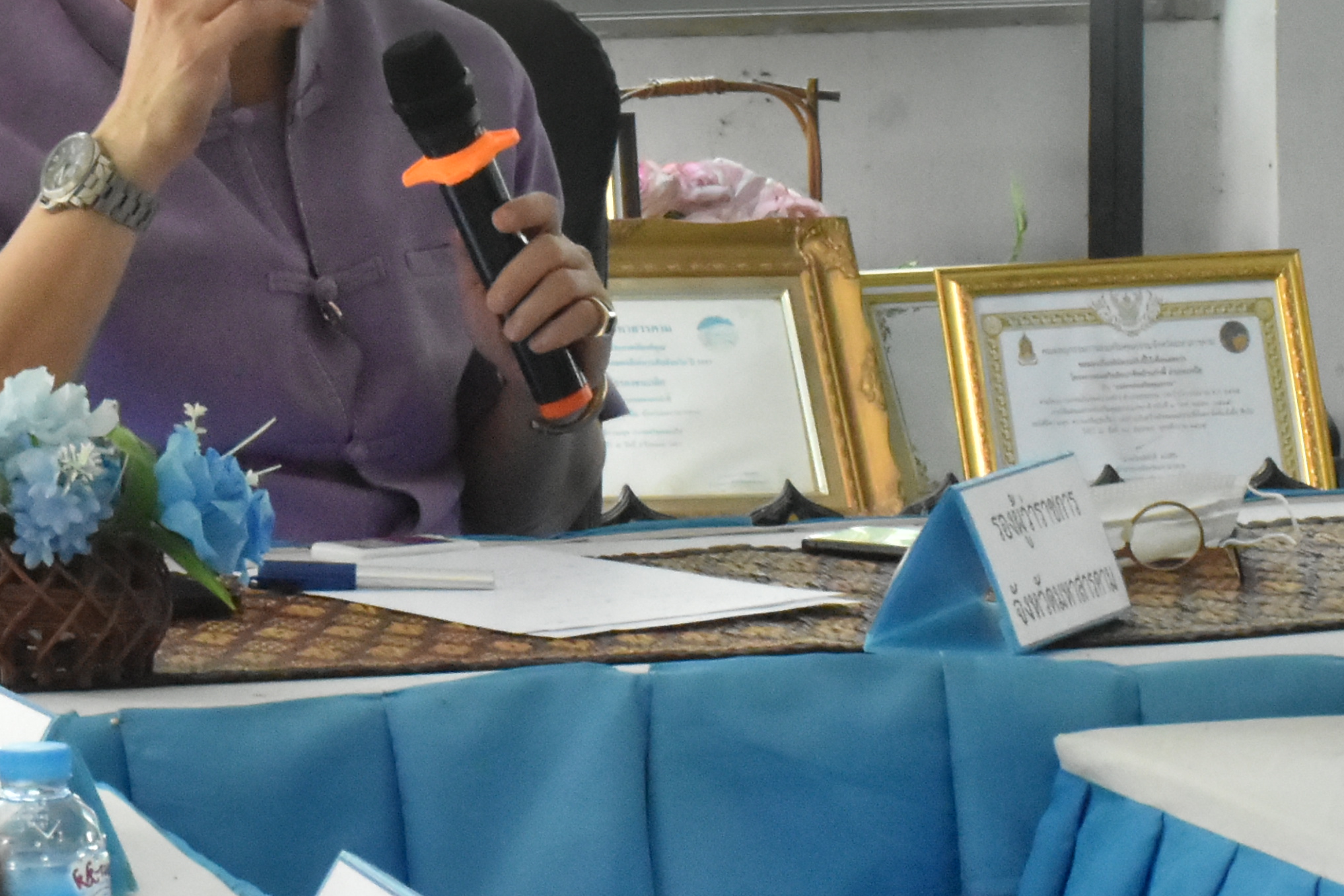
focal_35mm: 230
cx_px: 444
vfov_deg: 6.0
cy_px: 437
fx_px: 8587
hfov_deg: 8.9
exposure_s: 1/60
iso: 3200
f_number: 16
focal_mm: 52
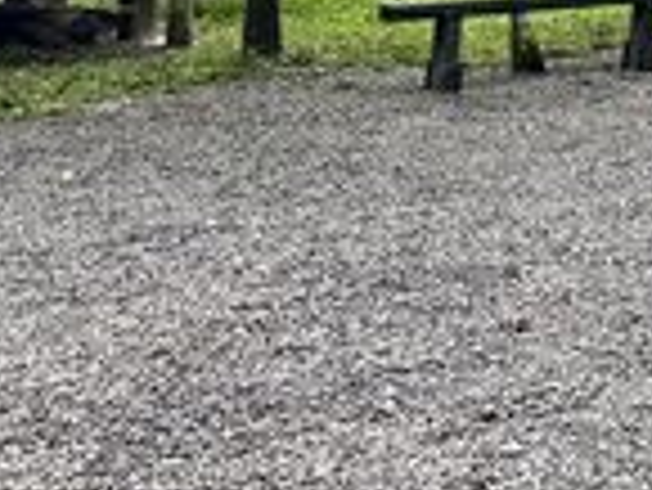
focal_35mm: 99
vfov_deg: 13.2
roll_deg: -0.1
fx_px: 1866
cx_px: 1133
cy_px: -454
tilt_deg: +8.4
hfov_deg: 16.8
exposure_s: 1/642
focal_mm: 6.86
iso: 80
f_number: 1.78
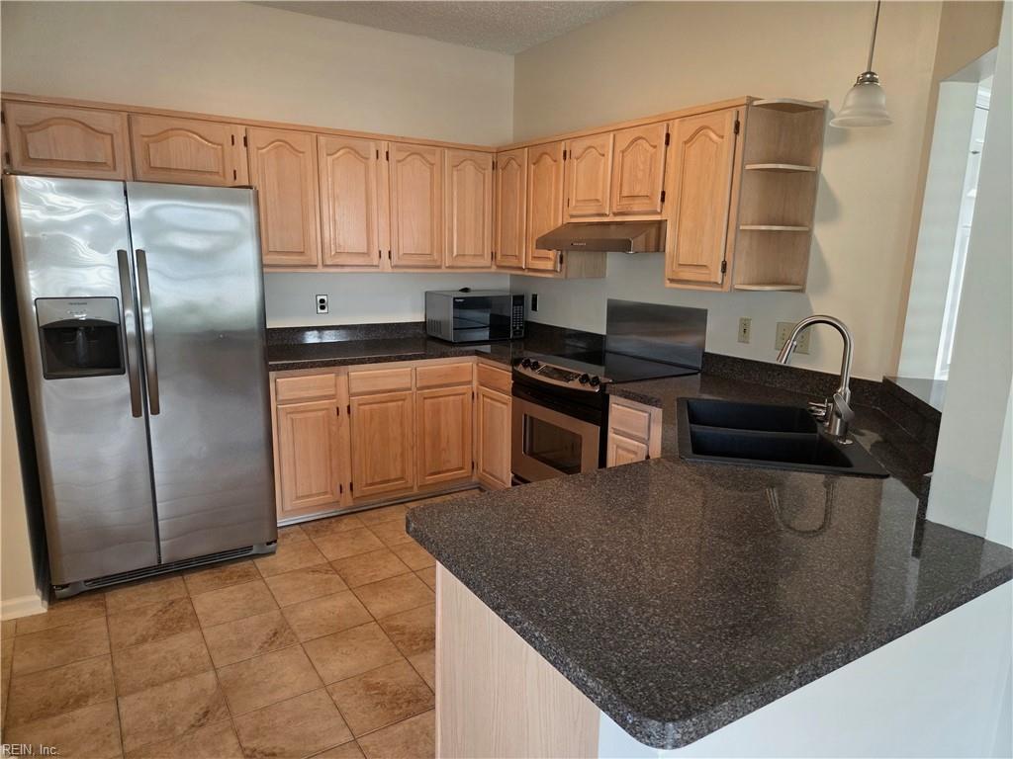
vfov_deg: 58.9
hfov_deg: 73.9
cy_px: 380
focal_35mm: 23
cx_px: 506
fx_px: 673
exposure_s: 1/120
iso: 320
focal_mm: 5.4
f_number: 1.8
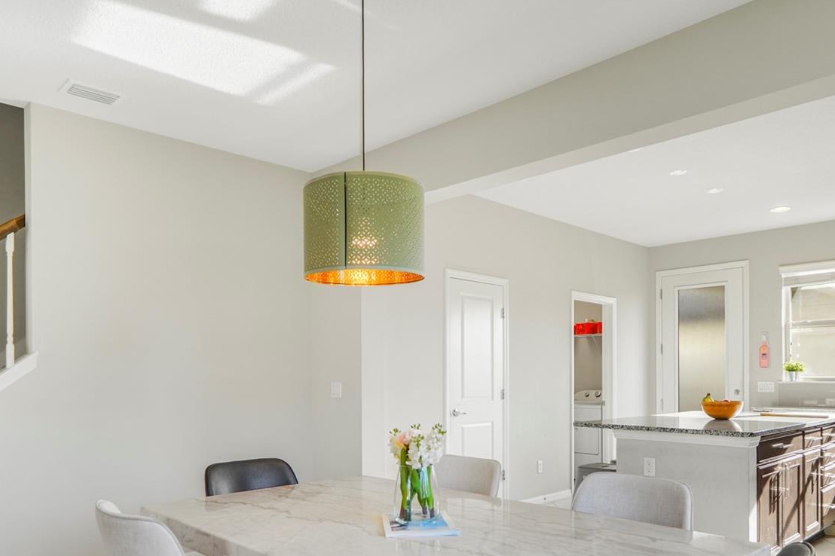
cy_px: 384
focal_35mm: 26
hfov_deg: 69.4
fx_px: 603
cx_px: 402
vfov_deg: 48.4
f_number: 2.8
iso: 100
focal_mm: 12
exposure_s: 1/80
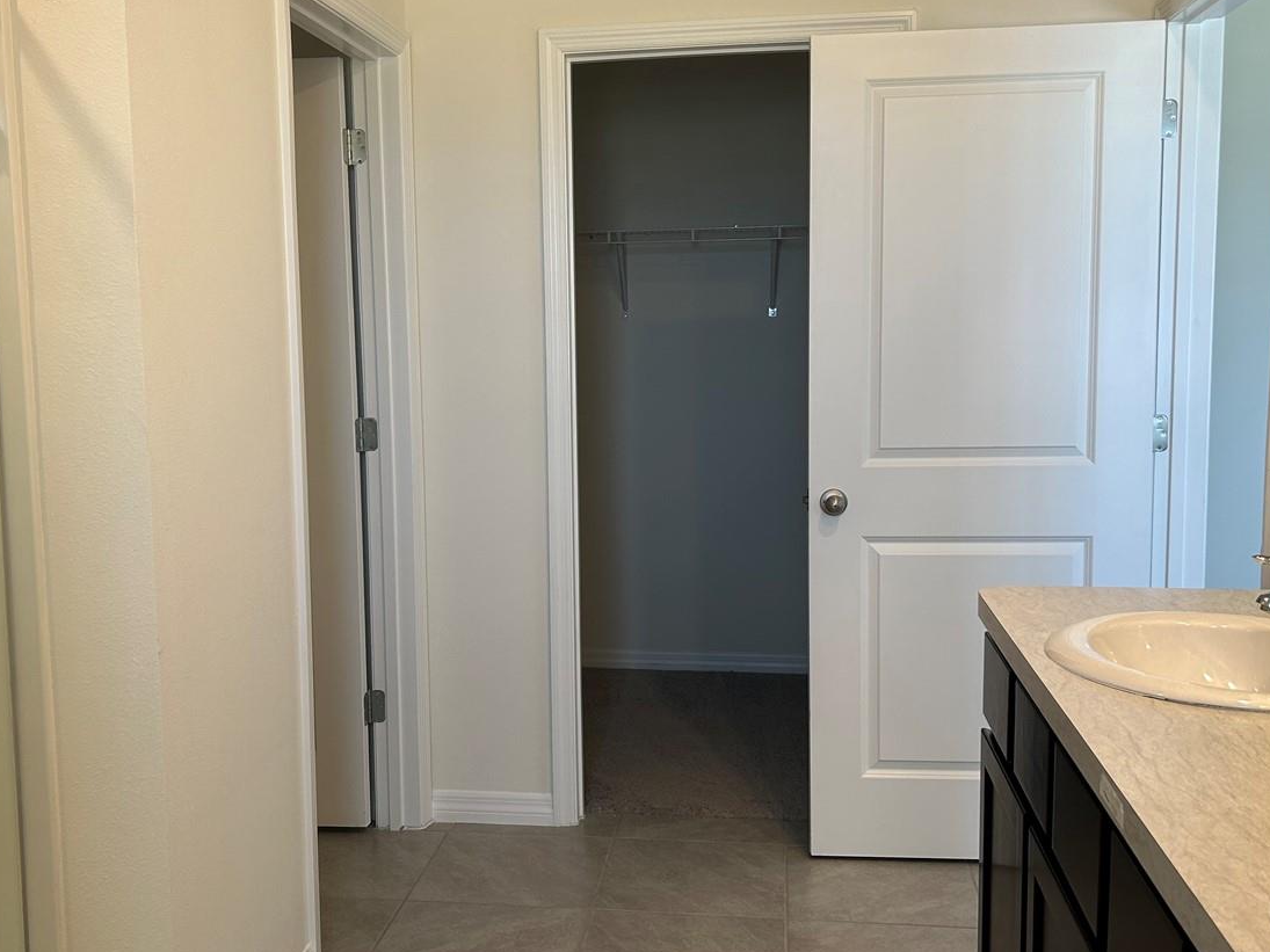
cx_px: 560
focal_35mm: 38
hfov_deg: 48.9
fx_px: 1394
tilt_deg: -6.1
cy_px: 466
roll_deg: +1.2
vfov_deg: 37.7
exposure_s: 1/120
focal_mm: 5.7
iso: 64
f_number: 1.5
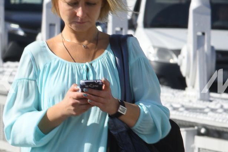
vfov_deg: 1.4
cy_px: 132
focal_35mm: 981
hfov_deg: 2.1
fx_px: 6214
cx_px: -48
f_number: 13
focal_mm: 185
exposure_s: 1/200
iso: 200
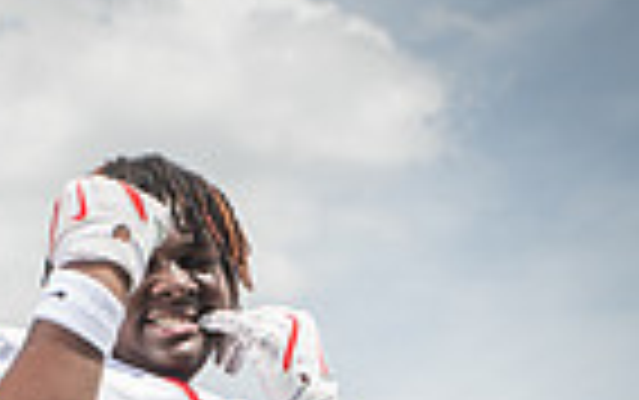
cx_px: 104
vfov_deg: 8.7
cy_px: 975
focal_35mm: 136
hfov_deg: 15.2
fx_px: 2370
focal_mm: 42
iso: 160
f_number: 7.1
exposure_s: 1/500
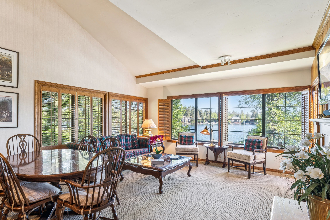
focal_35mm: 20
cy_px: 120
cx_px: 146
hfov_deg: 84.8
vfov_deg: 62.9
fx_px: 180
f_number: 13
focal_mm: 16.5
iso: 100
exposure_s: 1/2.5
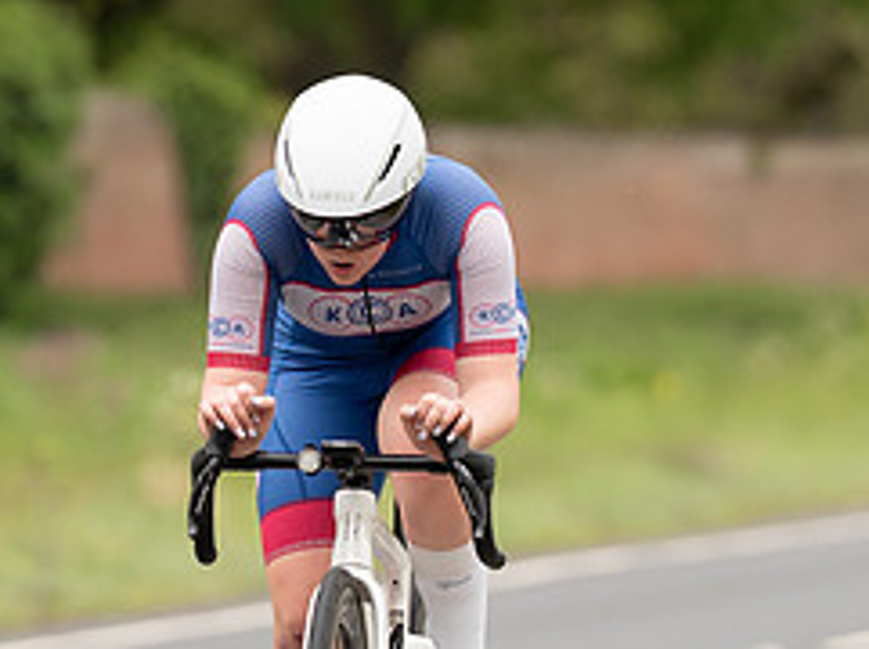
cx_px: 398
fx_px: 17070
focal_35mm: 681
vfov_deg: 2.2
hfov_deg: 2.9
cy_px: 281
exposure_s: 1/1000
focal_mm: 200
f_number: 3.5
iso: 320
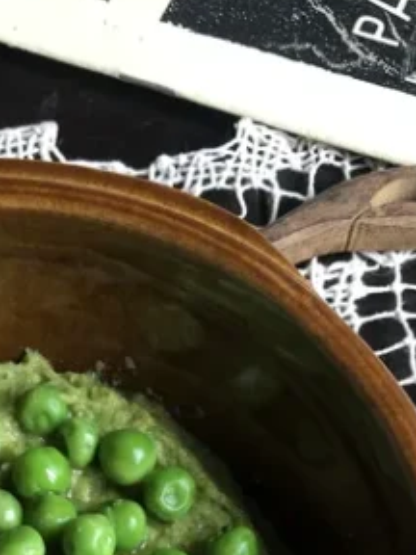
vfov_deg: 25.0
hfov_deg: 20.1
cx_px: -2
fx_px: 1138
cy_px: 644
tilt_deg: -69.8
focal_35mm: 71
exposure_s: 1/17
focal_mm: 4
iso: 40
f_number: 1.8
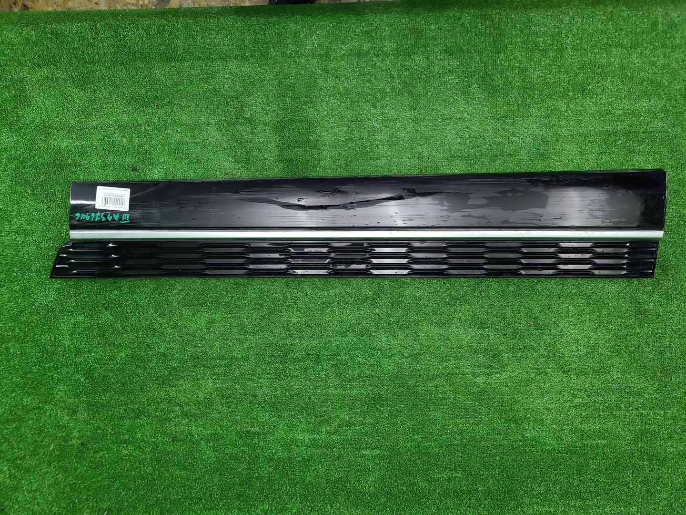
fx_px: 515
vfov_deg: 53.1
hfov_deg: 67.3
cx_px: 343
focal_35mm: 26
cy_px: 258
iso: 156
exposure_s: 1/50
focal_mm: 5.4
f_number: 1.8
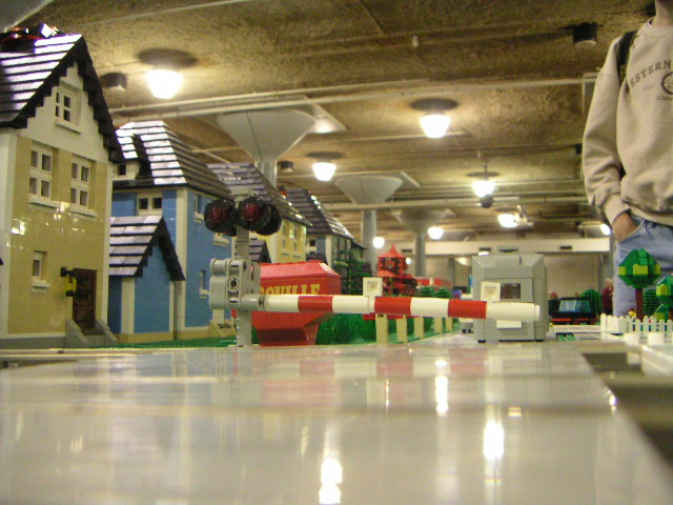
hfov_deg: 50.1
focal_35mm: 37
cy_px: 252
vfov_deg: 38.7
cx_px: 336
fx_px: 719
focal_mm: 4.8
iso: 400
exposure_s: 1/45
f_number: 2.8
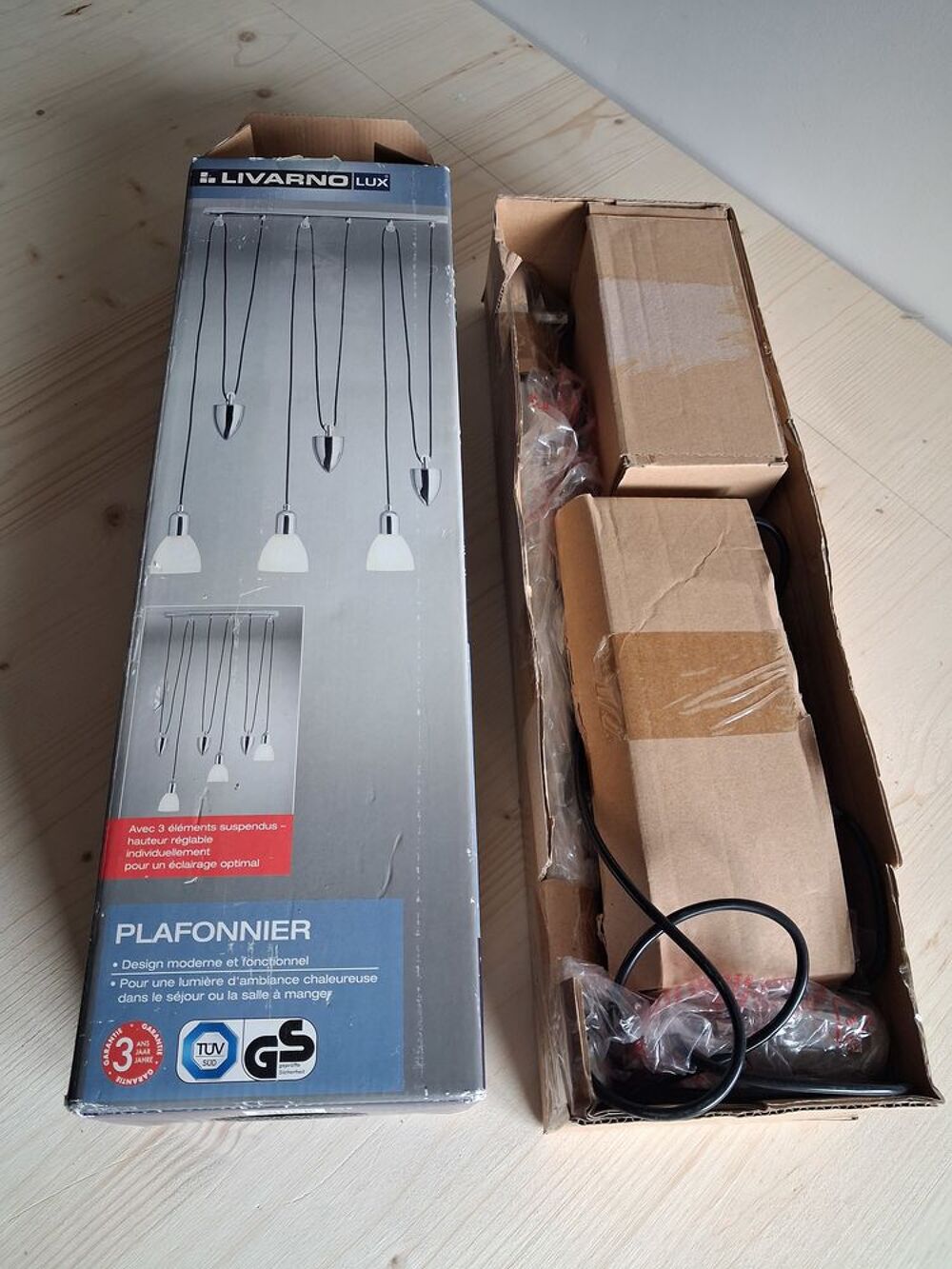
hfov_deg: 51.4
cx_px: 476
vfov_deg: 65.3
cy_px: 634
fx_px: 990
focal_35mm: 27
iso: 400
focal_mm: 4
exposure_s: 1/50
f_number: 1.8
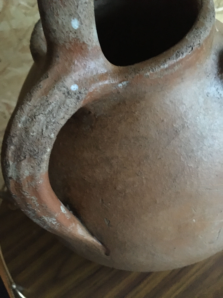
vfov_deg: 61.7
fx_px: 249
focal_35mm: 29
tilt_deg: -52.7
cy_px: 149
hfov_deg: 48.2
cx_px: 112
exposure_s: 1/17
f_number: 2.2
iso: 1250
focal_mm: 4.15
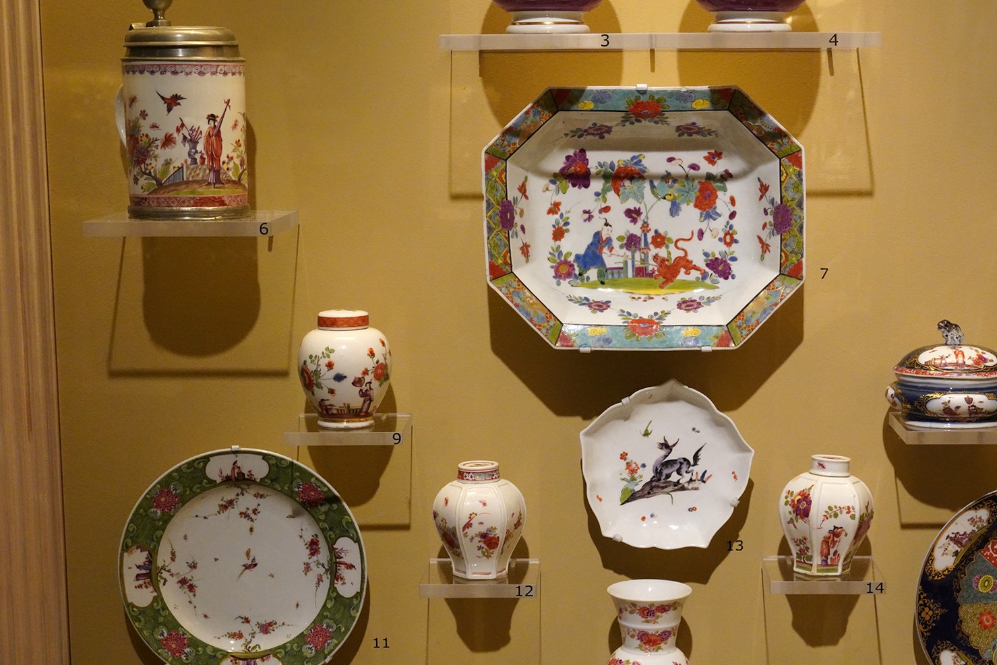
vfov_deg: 18.6
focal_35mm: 73
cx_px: 642
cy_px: 435
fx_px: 2022
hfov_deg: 27.6
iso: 8000
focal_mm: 54
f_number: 13
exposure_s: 1/80
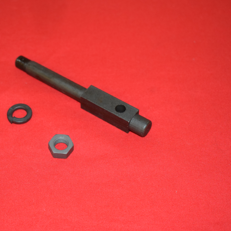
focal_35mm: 73
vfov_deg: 23.7
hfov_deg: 23.6
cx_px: 81
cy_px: 115
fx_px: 551
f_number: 5
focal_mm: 38
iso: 1250
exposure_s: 1/125
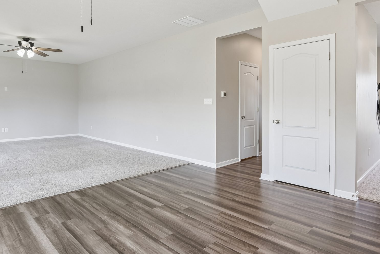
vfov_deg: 56.9
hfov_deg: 78.5
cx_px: 176
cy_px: 103
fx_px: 232
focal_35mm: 22
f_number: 8
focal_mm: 16
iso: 160
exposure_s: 1/15
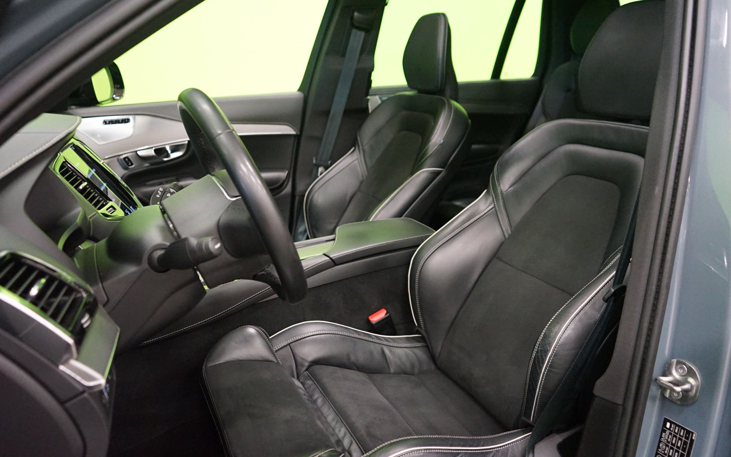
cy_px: 227
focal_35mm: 29
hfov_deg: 64.6
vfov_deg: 43.2
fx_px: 578
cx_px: 370
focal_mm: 28
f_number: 3.5
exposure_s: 1/30
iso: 6400
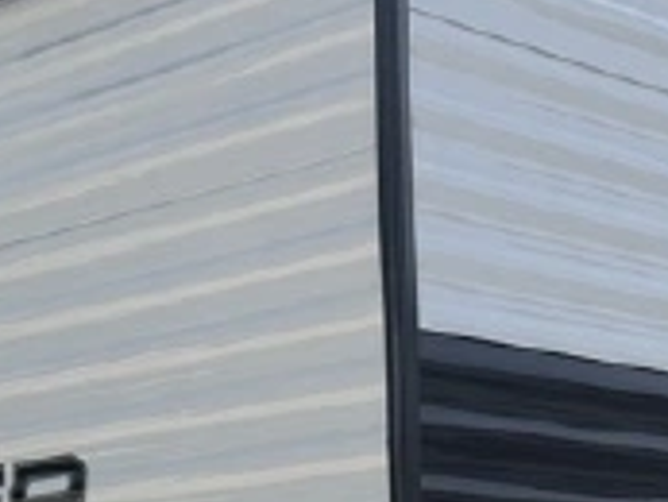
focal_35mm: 111
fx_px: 2144
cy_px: 784
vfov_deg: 12.6
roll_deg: +2.9
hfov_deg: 17.6
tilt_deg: -1.2
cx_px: 537
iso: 80
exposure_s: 1/5319
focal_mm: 6.76
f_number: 1.78
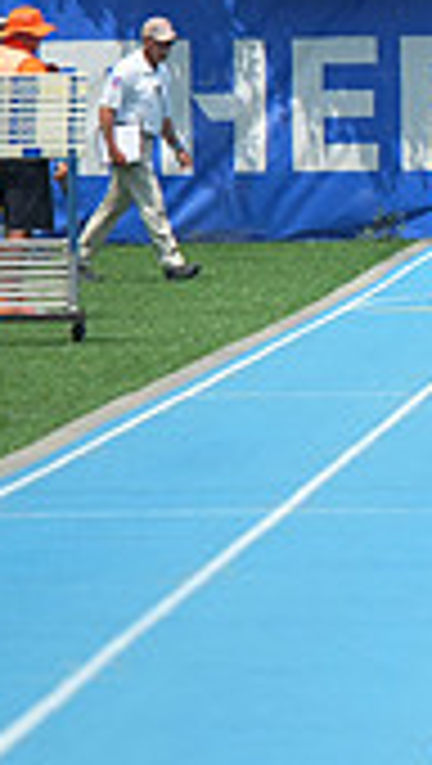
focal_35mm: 982
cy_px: 124
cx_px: 1210
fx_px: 19938
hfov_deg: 1.2
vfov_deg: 2.2
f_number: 5.6
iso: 400
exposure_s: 1/2500
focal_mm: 275
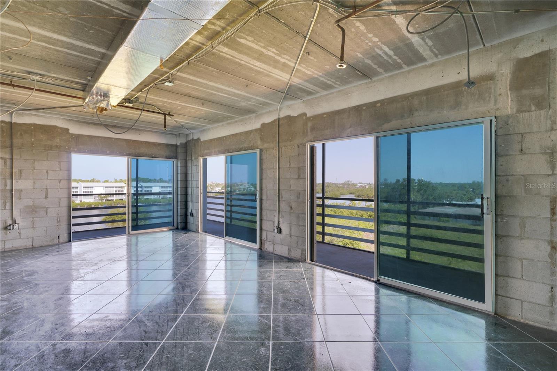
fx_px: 247
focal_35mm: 16
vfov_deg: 73.7
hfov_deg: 96.7
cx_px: 278
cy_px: 186
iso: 100
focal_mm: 16
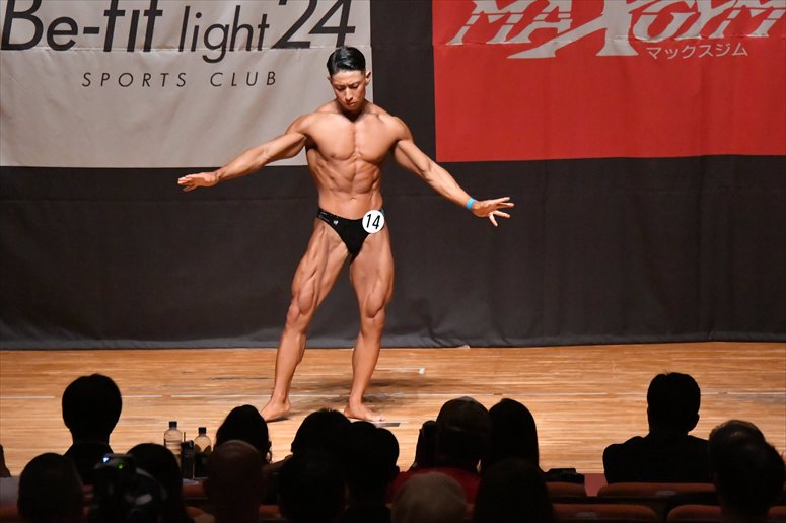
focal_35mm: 225
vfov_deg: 6.1
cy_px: 262
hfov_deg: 9.2
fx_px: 4910
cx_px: 393
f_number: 5.6
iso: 12800
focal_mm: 150
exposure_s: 1/400
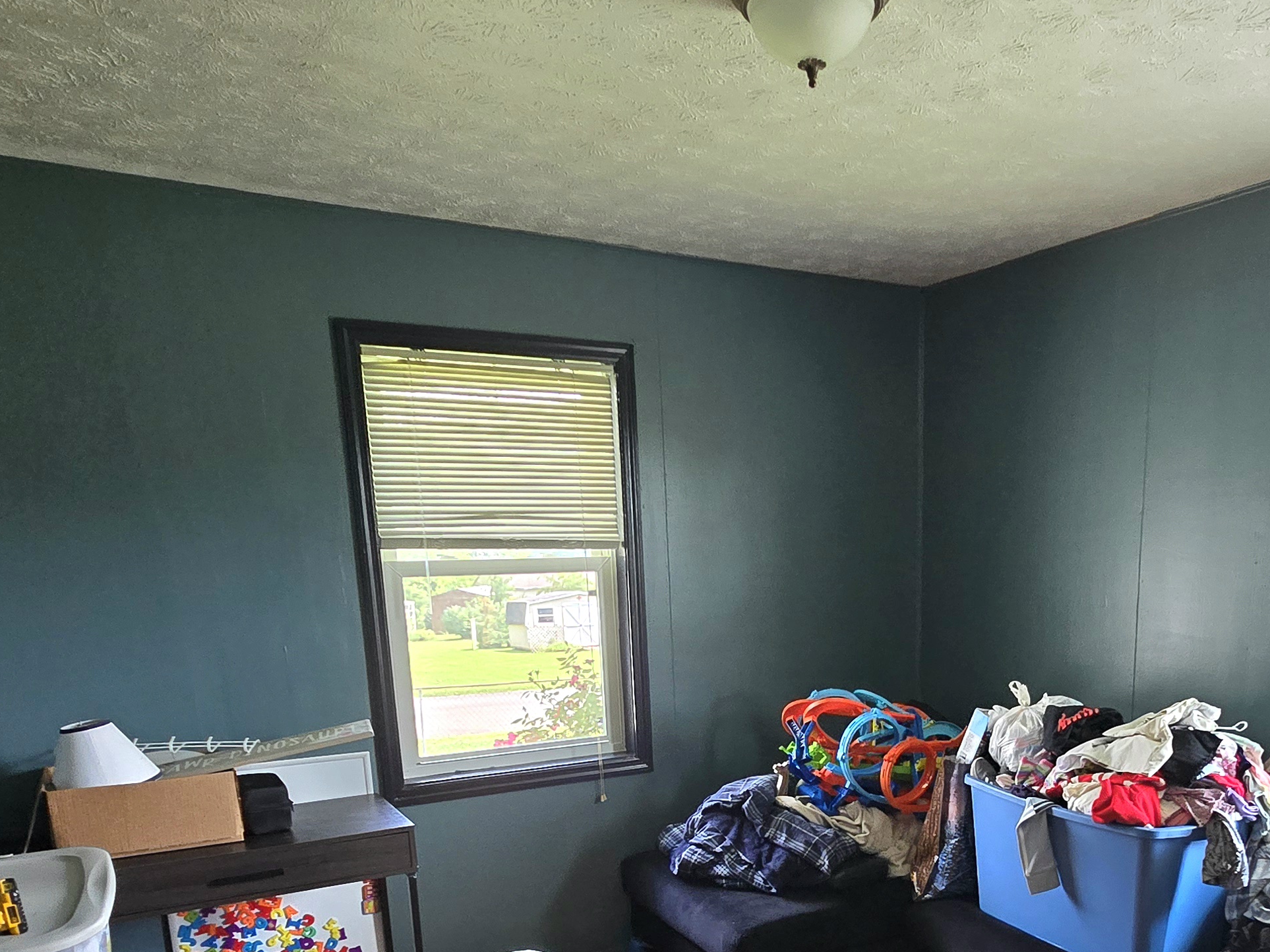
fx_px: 990
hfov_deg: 64.4
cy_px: 793
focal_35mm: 27
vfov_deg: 47.8
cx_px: 795
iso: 200
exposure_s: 1/60.2
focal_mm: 2.2
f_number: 2.2
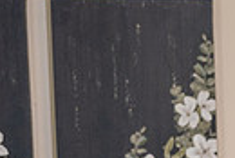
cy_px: 367
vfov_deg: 6.0
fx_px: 1451
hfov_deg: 8.8
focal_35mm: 222
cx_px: 467
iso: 1250
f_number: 4
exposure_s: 1/200
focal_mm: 47
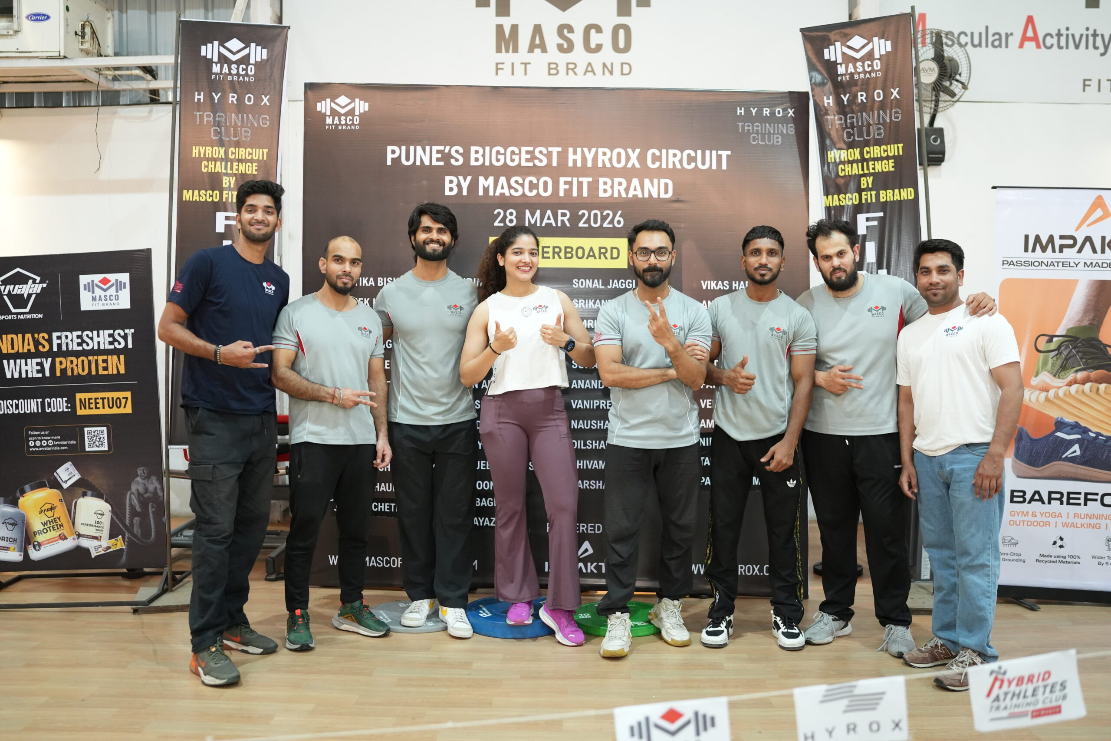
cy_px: 370
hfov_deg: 54.4
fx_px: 1080
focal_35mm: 35
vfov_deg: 37.9
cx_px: 556
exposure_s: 1/200
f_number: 1.8
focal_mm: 35
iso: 3200
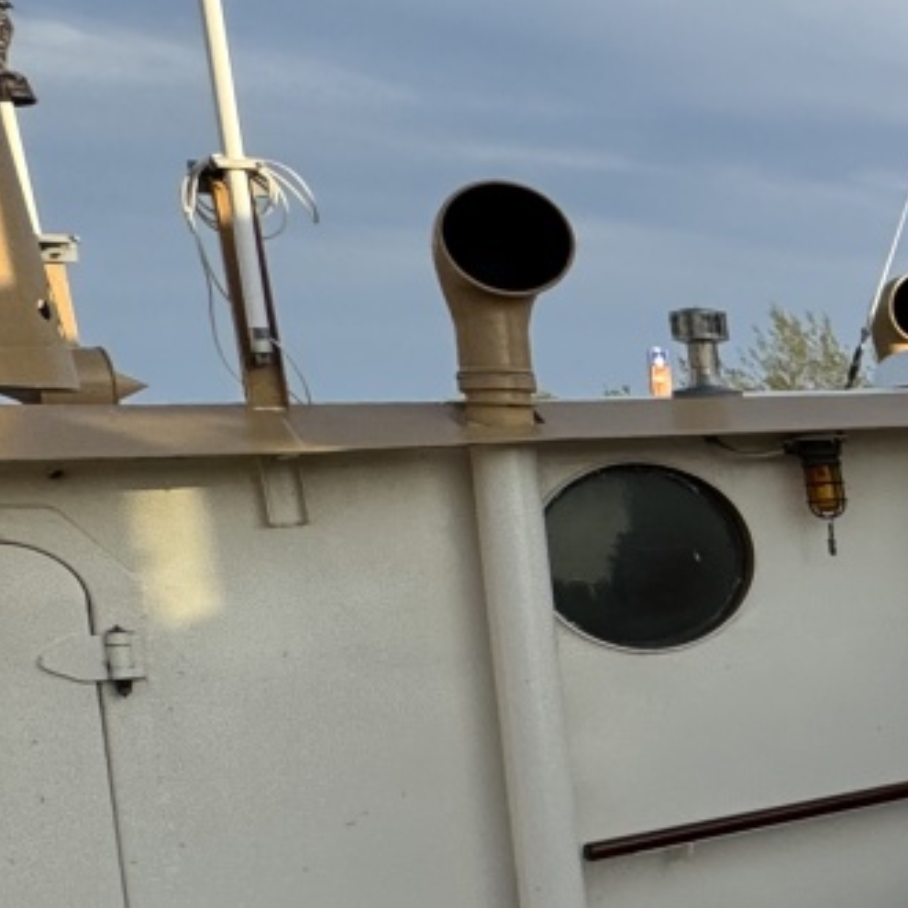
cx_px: 1954
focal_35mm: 60
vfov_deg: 28.3
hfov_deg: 17.2
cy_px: 658
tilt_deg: -2.7
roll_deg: +1.1
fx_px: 1781
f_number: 2.2
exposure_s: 1/1063
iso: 50
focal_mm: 2.22
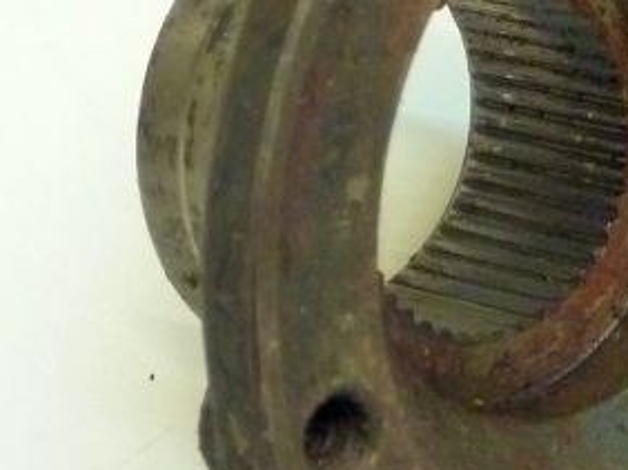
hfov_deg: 7.2
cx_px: 698
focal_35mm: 275
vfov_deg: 5.4
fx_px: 4985
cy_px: 281
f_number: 4.2
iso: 400
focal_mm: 13.7
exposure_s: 1/13
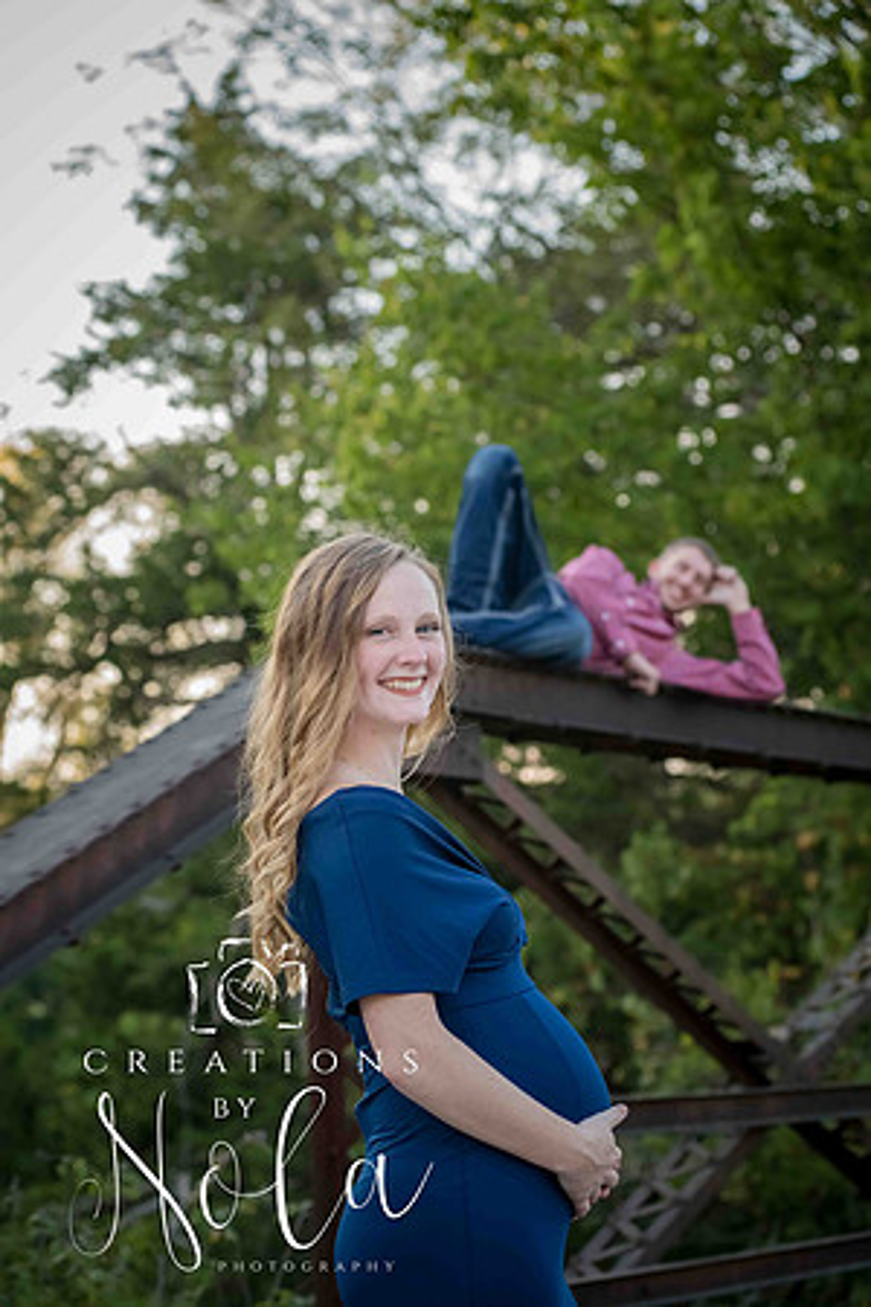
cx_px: 436
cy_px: 654
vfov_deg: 25.4
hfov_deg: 17.1
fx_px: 2903
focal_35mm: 80
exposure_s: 1/320
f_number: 5.6
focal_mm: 80
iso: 1600
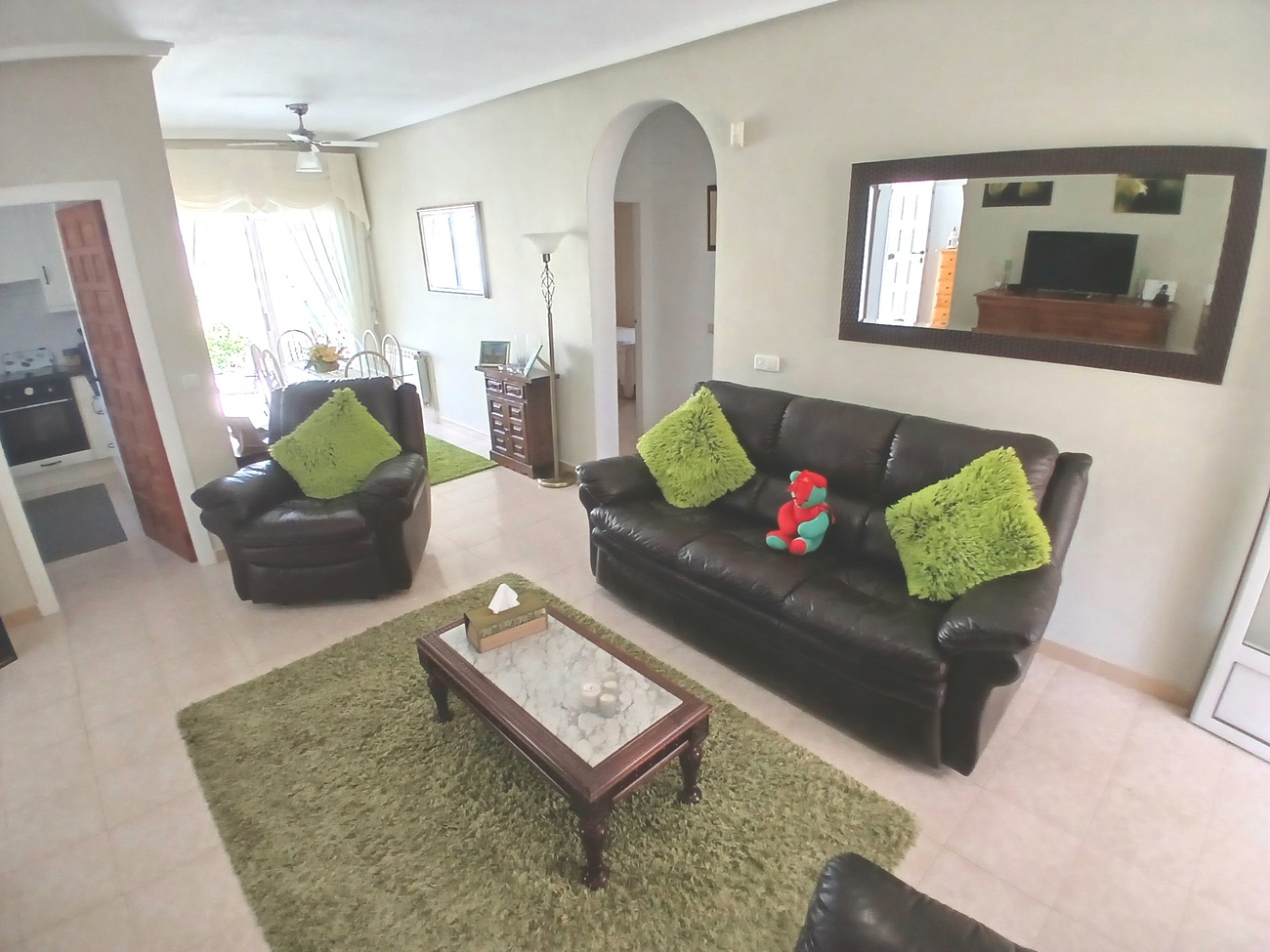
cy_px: 476
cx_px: 635
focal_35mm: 17
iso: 100
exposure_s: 1/50
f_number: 2.2
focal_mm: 1.4
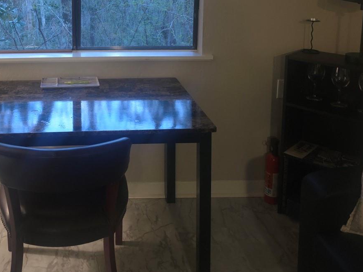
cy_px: 29
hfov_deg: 43.7
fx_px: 440
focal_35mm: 42
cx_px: 102
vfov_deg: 32.7
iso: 320
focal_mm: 6.3
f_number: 1.7
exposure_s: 1/24
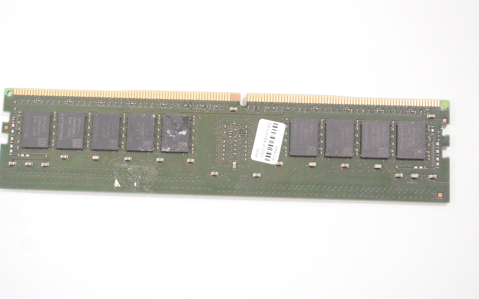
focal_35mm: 56
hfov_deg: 36.3
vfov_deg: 23.1
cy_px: 152
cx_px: 236
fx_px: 731
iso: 6400
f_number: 5.6
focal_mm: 36
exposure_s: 1/320
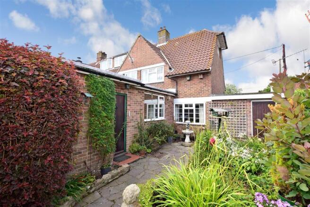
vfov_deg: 77.3
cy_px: 104
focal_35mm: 15
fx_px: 129
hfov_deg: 100.4
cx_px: 155
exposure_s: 1/80
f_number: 13
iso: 400
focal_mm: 10
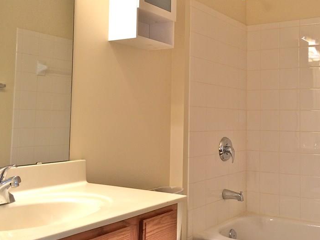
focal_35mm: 44
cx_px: 211
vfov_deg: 32.8
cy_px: 93
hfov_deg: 42.4
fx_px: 407
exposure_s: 1/40
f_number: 2.2
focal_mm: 4.12
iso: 50
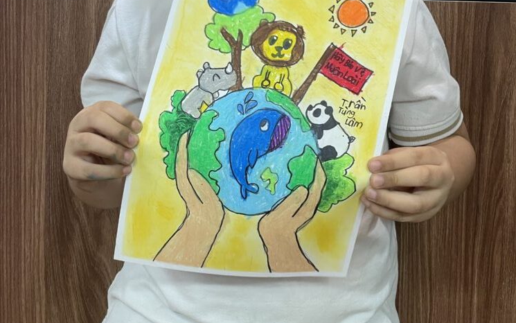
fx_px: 1041
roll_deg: -1.9
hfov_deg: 27.8
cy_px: 3
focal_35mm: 74
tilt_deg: -6.2
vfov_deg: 17.2
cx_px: 259
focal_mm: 6
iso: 100
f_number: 2
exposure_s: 1/100
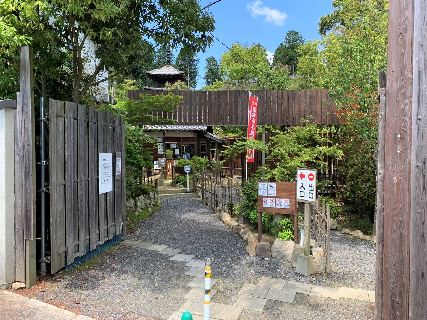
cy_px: 160
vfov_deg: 53.1
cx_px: 214
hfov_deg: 67.3
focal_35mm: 26
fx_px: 321
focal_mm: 4.25
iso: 25
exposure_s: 1/455
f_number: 1.8
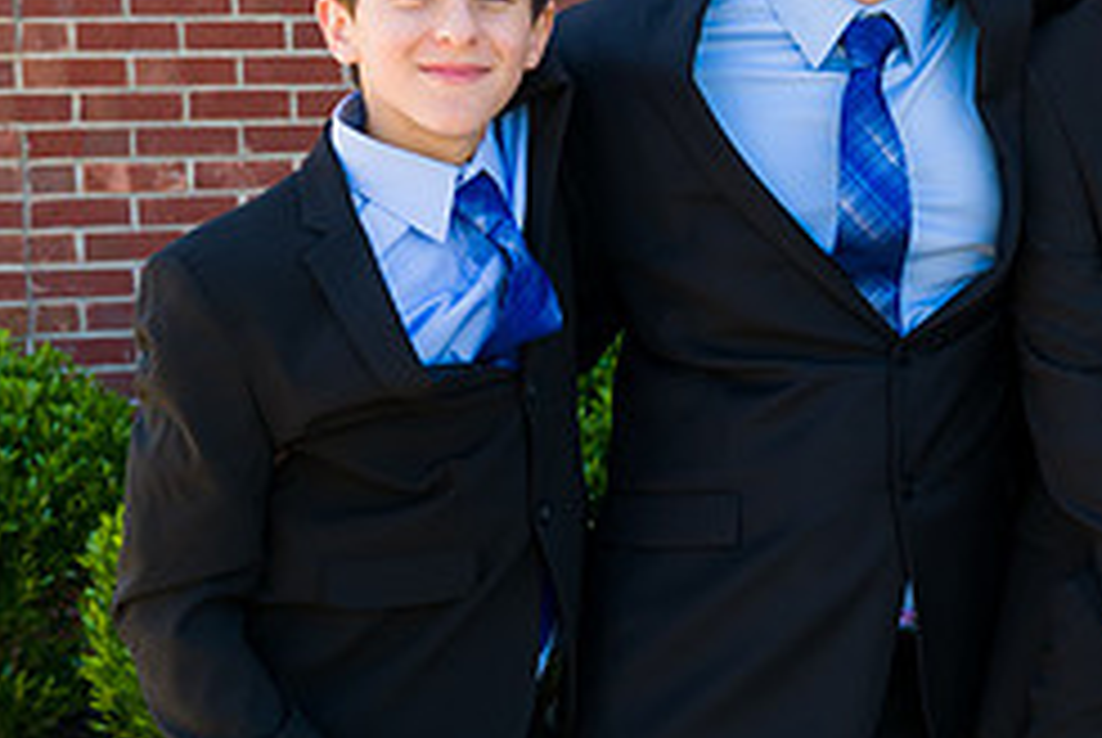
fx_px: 3187
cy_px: 358
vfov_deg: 13.2
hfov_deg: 19.4
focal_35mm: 104
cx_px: 931
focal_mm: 44
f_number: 5
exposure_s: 1/250
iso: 200
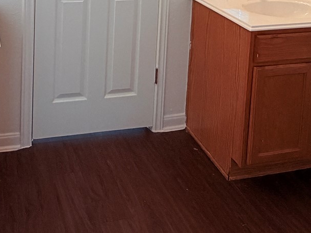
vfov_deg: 25.8
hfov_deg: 39.2
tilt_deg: -6.5
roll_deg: -1.9
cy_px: -81
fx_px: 422
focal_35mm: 47
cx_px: 74
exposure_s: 1/120
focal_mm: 2.22
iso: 160
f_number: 2.2
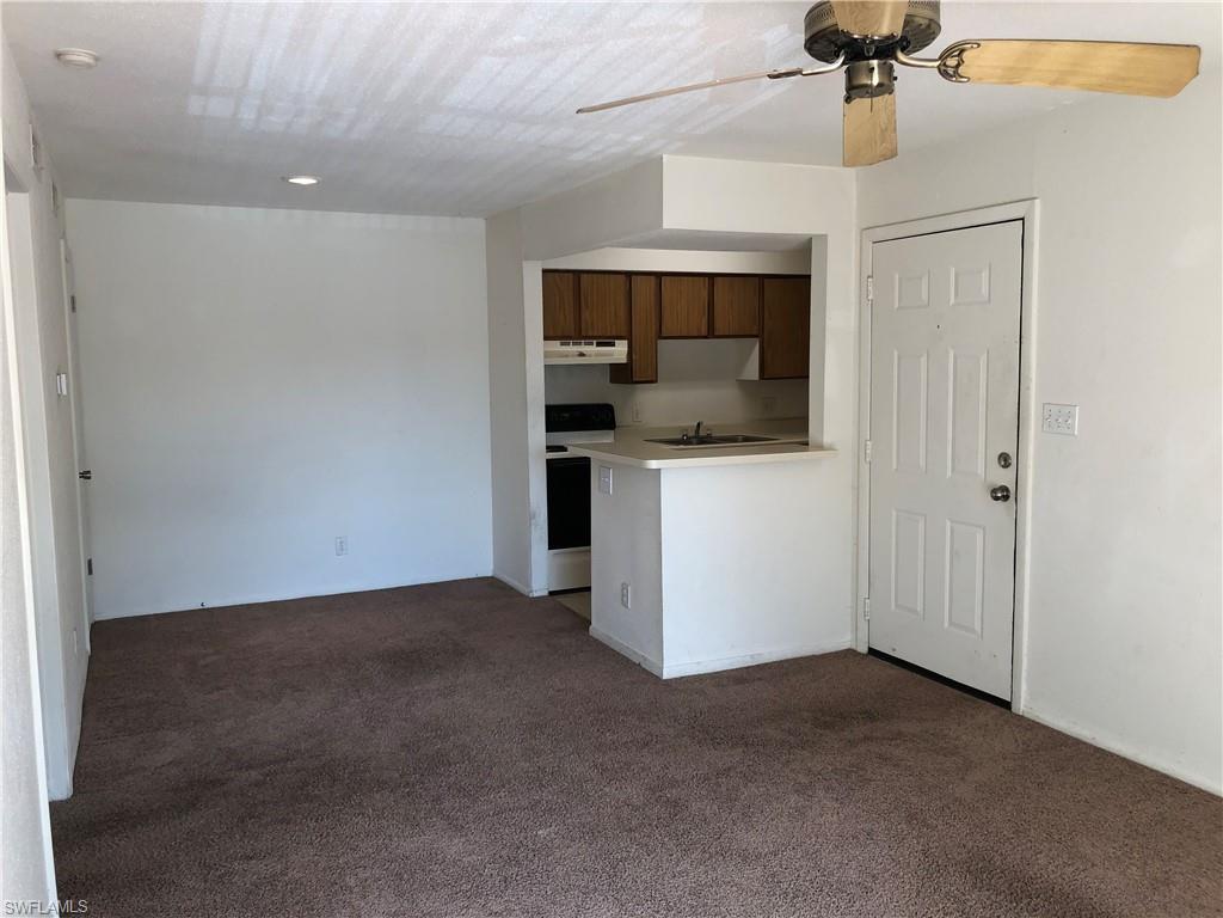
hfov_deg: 63.4
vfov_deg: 49.7
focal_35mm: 28
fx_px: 989
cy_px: 459
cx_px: 612
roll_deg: +1.3
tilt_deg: -6.5
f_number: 1.8
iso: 50
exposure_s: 1/120
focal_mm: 4
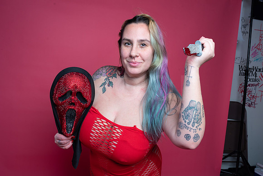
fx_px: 256
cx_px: 132
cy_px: 88
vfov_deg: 37.9
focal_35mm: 35
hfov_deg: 54.4
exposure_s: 1/160
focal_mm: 35
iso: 250
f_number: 11
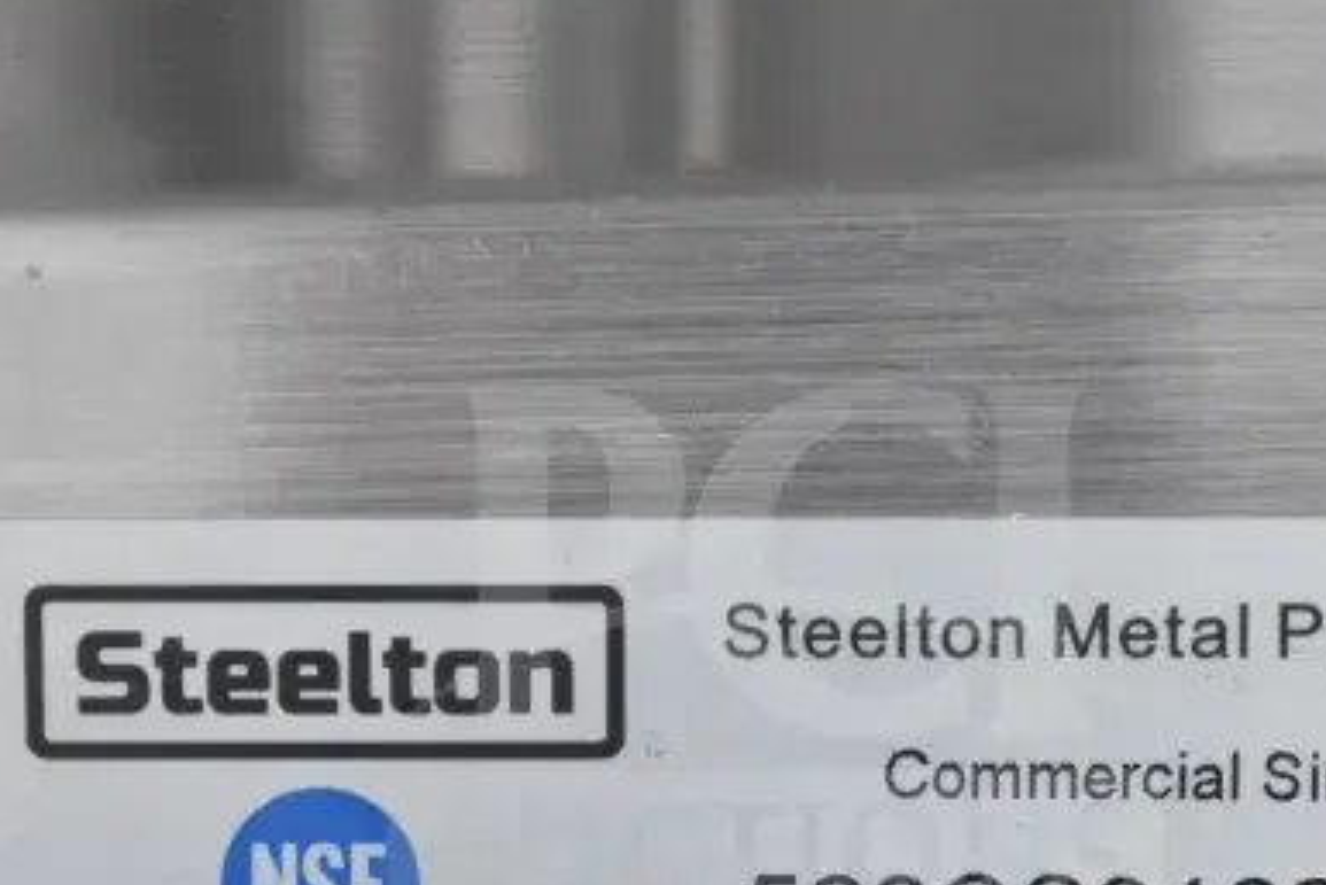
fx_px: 4819
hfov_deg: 15.7
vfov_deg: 10.5
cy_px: 659
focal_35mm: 131
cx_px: 771
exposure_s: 1/1600
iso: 6400
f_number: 20
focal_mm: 55
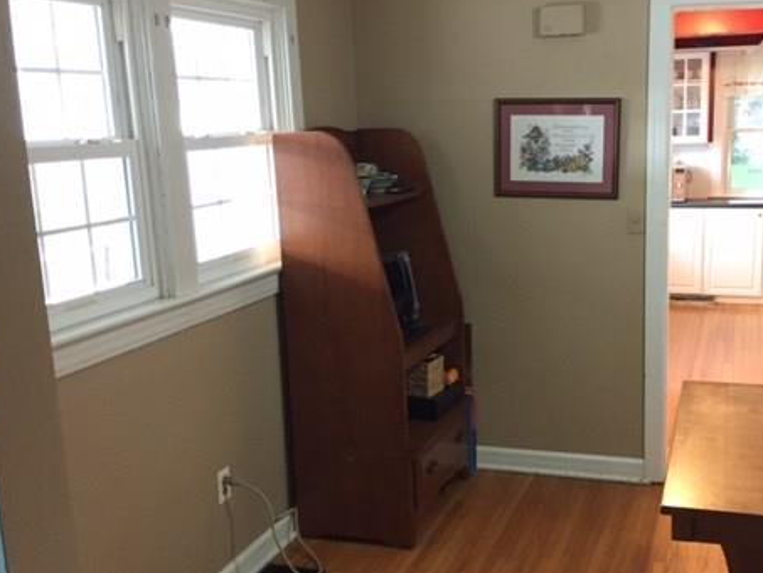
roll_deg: +0.1
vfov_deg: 35.1
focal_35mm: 41
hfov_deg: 45.2
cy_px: 315
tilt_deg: -13.3
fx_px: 904
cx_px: 492
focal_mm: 4.15
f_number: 2.2
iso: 250
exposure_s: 1/15
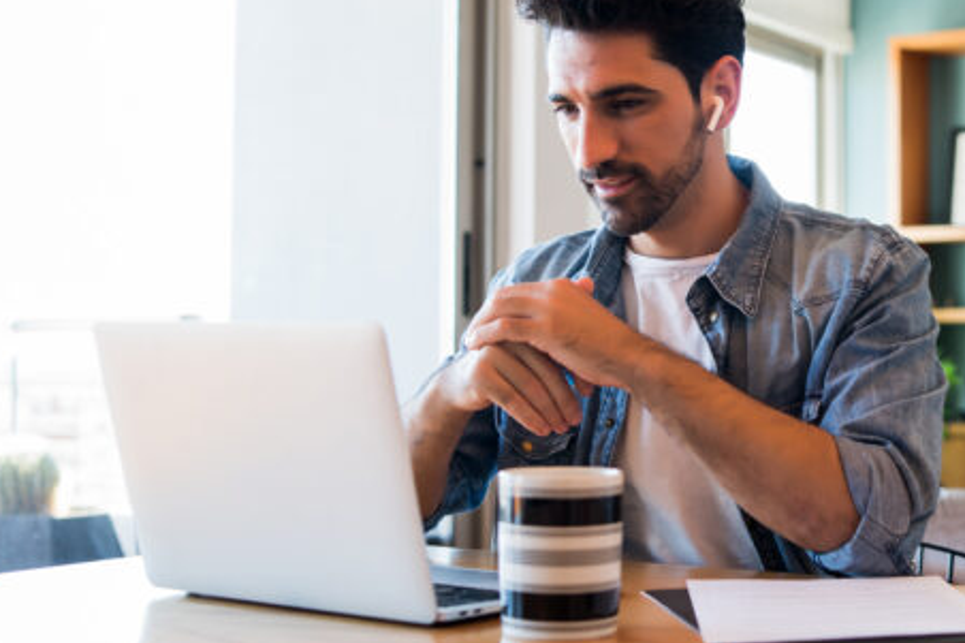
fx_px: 1661
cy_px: 271
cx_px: 822
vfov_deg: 21.9
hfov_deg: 31.2
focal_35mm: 62
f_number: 2.8
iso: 400
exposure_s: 1/80
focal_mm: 35
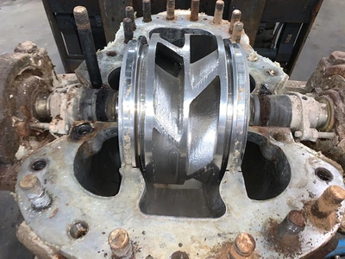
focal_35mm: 26
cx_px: 172
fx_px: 259
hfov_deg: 67.3
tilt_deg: -45.4
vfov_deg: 53.1
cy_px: 130
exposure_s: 1/17
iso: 64
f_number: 1.8
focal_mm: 4.25
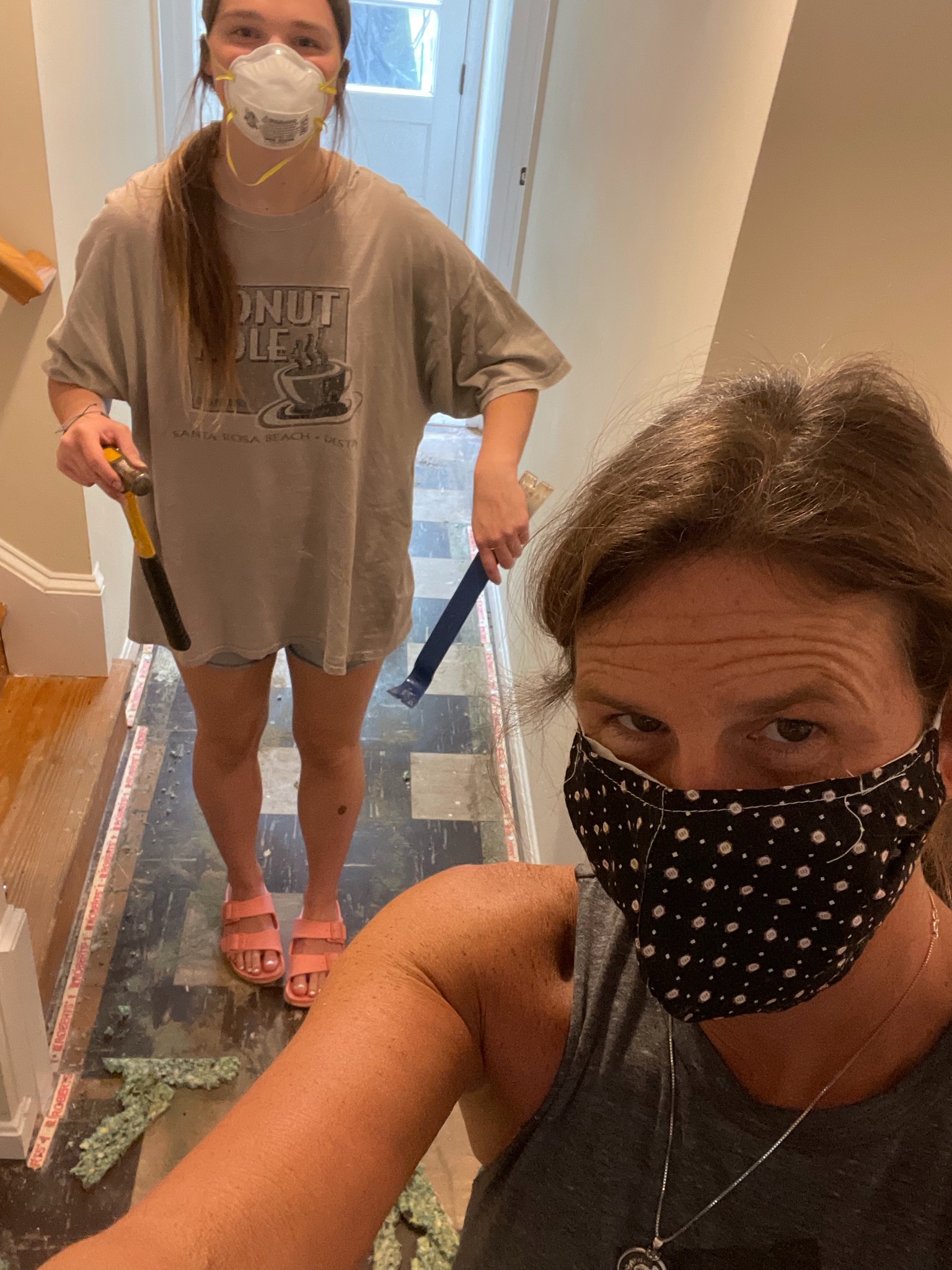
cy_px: 635
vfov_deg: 60.0
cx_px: 476
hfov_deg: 46.8
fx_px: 1100
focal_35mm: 30
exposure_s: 1/40
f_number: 2.2
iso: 400
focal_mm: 2.71
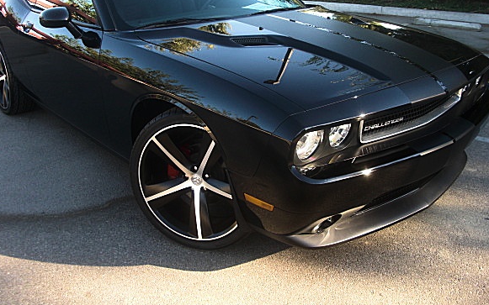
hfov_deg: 47.2
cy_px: 117
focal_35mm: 42
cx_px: 250
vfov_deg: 30.4
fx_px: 560
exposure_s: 1/60
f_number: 2.8
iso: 50
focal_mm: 6.3
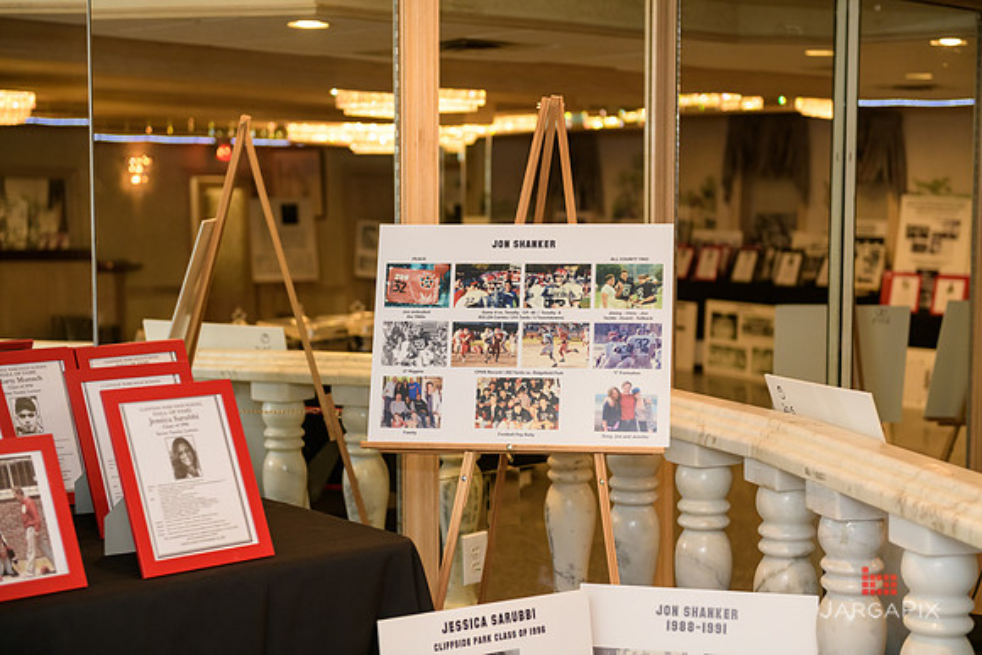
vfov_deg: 22.6
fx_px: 1637
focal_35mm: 60
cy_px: 328
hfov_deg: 33.4
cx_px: 491
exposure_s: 1/125
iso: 1600
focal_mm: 60
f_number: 3.2
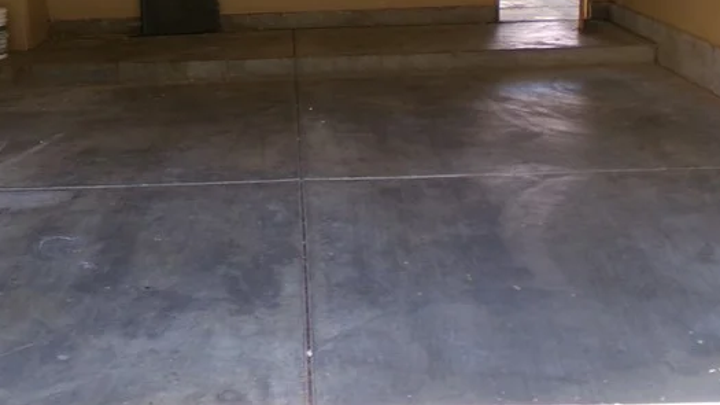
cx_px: 285
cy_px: 33
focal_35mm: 51
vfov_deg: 22.8
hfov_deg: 40.4
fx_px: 973
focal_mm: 4.3
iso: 100
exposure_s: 1/70
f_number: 3.7
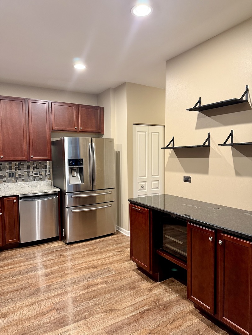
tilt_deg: -2.8
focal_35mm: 24
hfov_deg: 56.8
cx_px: 126
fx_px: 233
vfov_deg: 71.6
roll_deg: +0.5
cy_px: 168
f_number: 1.78
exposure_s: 1/60
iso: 250
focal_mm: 6.76
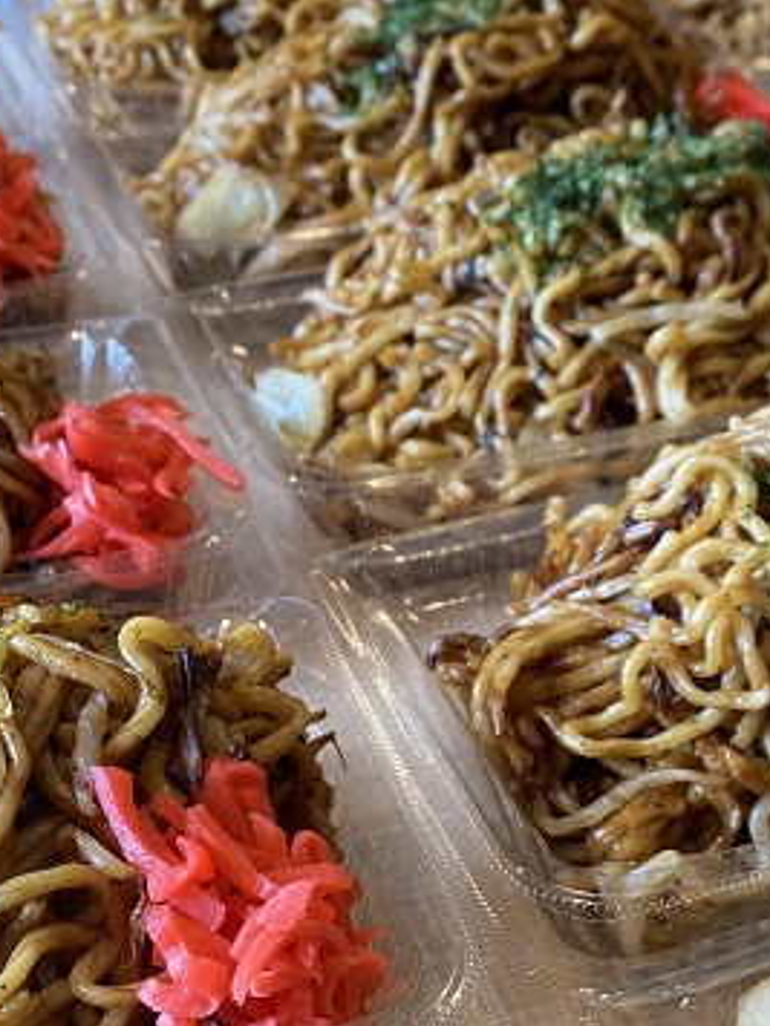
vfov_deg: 32.0
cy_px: 791
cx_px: 598
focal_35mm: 59
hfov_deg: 24.5
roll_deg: -0.8
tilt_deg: -37.8
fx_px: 1750
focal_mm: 4.25
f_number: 1.8
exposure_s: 1/100
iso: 125
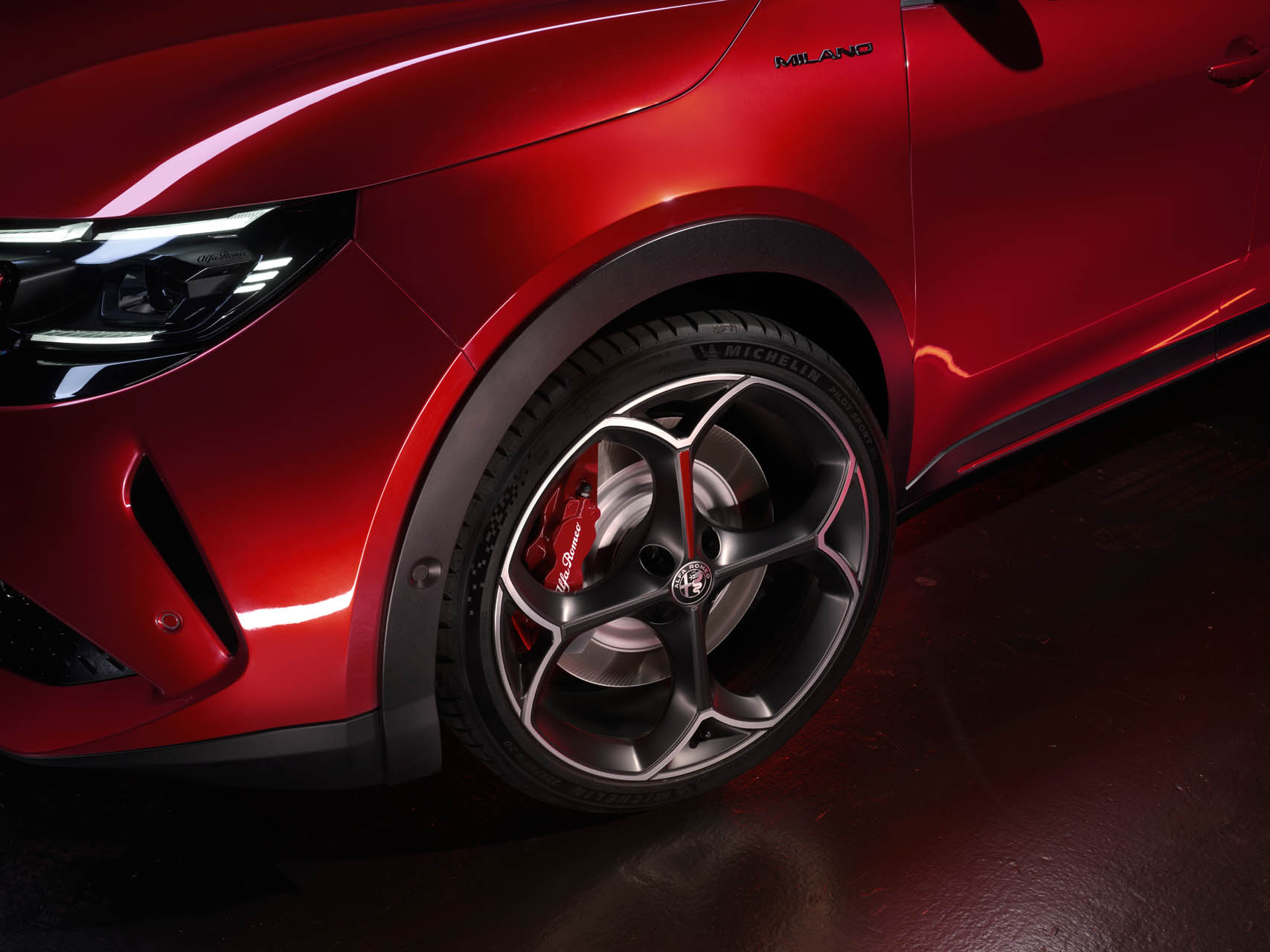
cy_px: 476
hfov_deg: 51.4
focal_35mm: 36
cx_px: 635
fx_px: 1321
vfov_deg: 39.7
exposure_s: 1/2
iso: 100
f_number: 11
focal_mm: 45
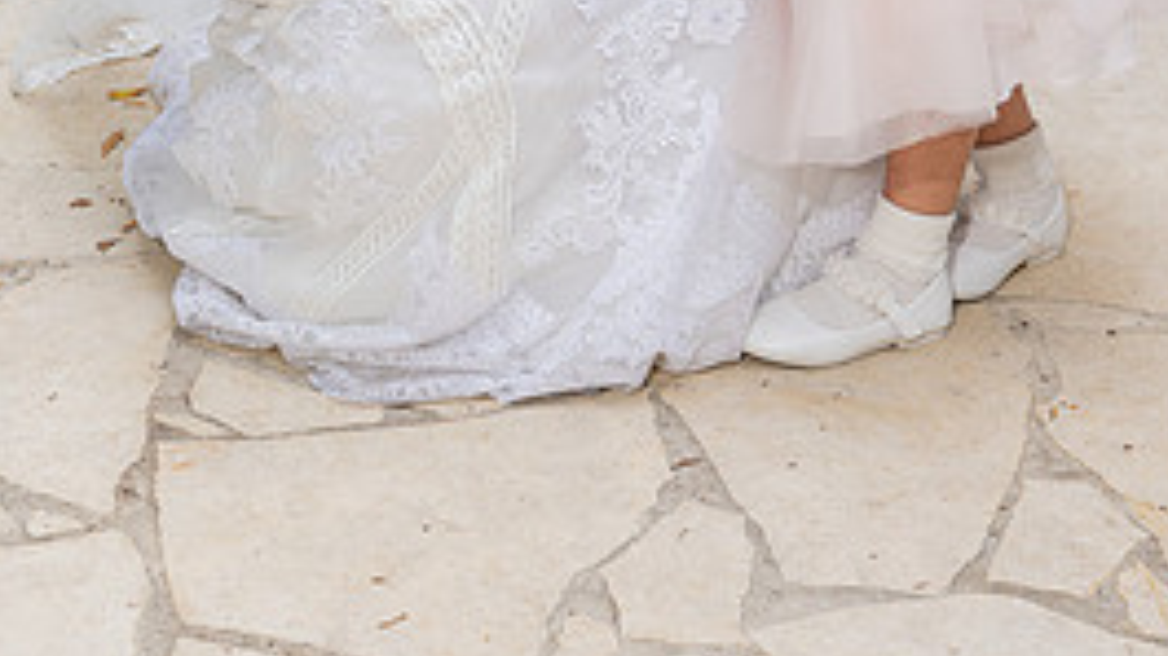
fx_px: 3716
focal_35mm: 120
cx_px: 368
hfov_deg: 17.8
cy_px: -269
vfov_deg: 9.8
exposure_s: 1/200
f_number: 5
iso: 200
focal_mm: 45
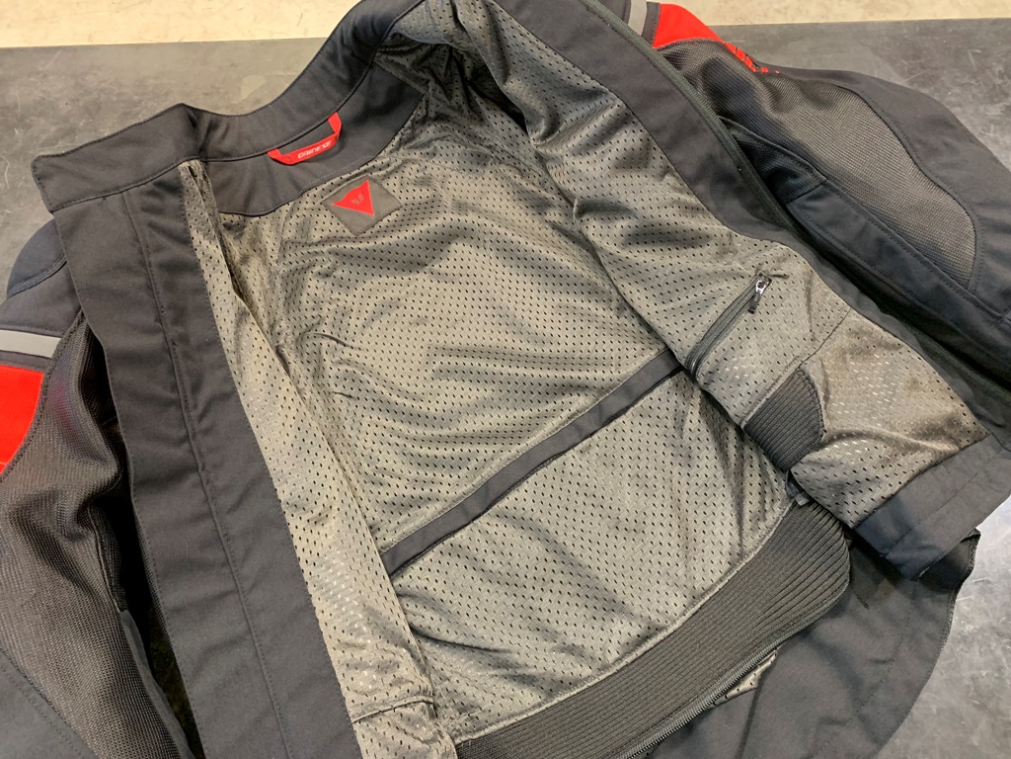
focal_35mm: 26
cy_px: 380
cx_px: 506
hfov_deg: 67.3
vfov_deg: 53.1
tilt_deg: -67.3
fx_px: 759
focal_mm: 4.25
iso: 320
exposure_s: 1/60
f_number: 1.8
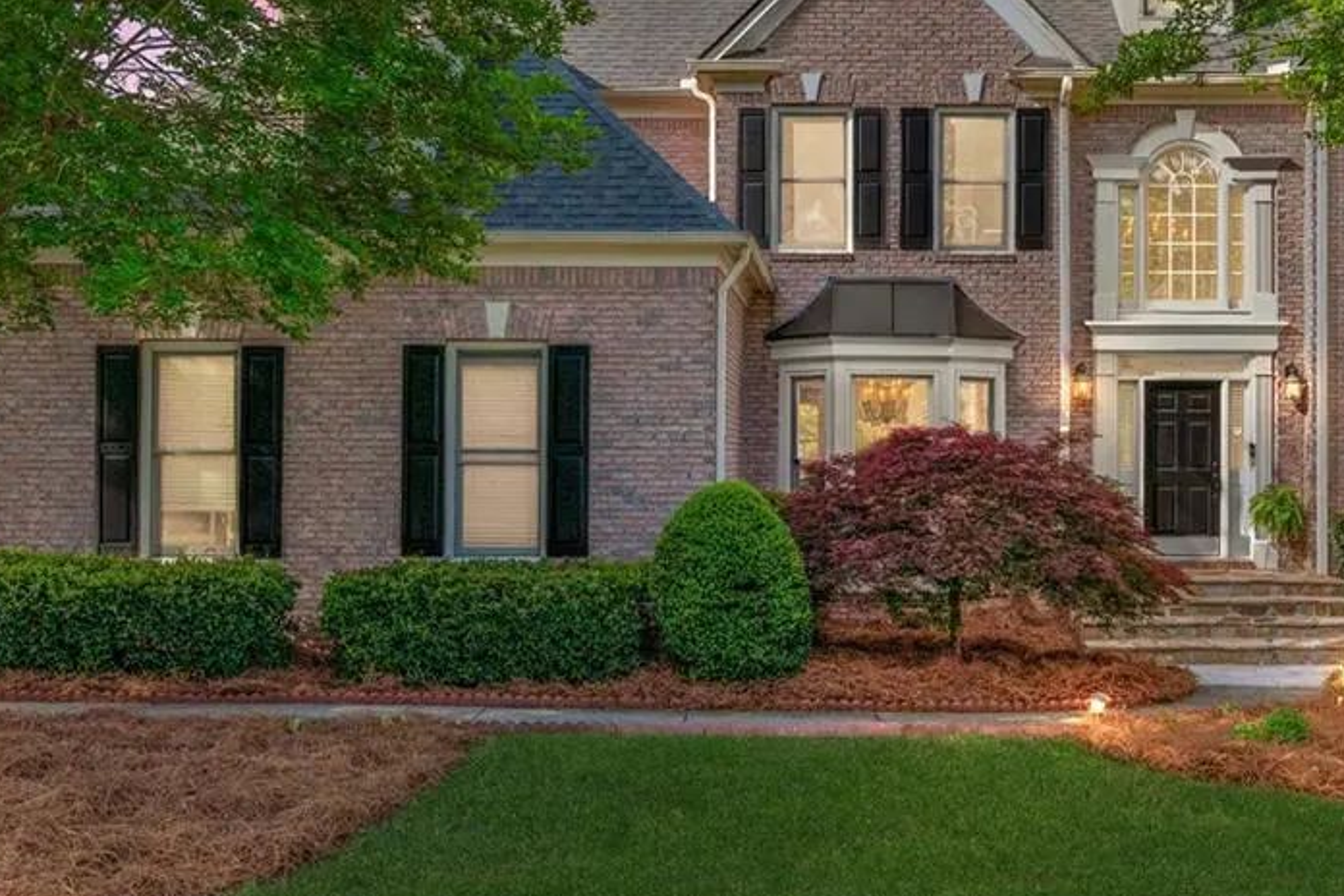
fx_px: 977
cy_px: 255
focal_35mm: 26
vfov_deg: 47.9
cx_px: 840
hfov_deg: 68.0
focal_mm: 17.8
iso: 250
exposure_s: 1/1250
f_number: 5
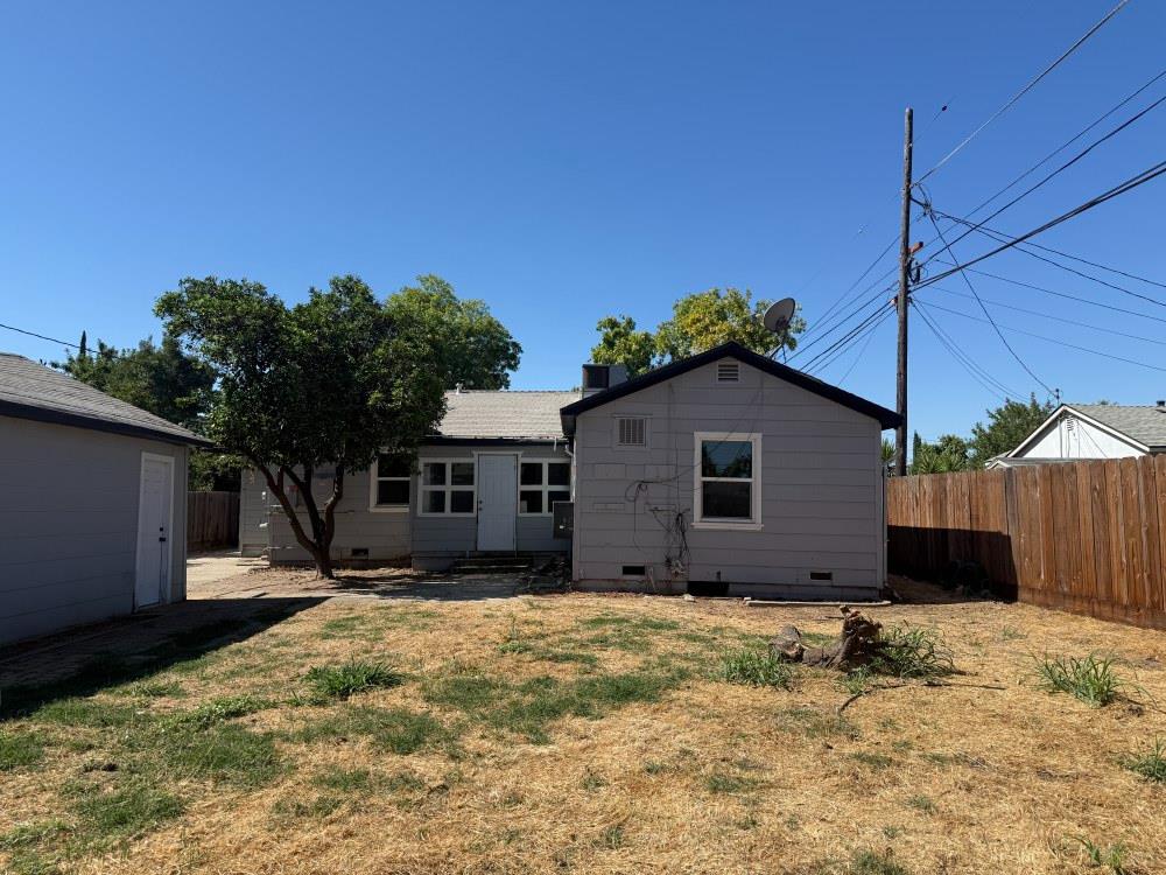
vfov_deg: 56.8
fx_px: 808
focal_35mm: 24
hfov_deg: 71.6
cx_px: 583
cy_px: 438
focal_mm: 6.76
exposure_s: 1/4405
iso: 80
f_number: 1.78
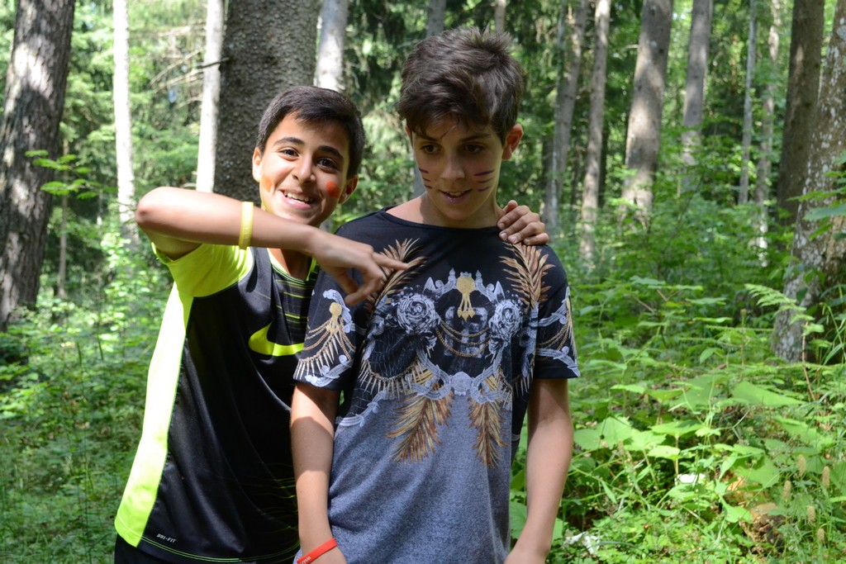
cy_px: 282
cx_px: 423
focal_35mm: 54
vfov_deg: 25.1
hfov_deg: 36.9
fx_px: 1269
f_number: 8
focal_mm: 36
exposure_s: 1/200
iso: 1600
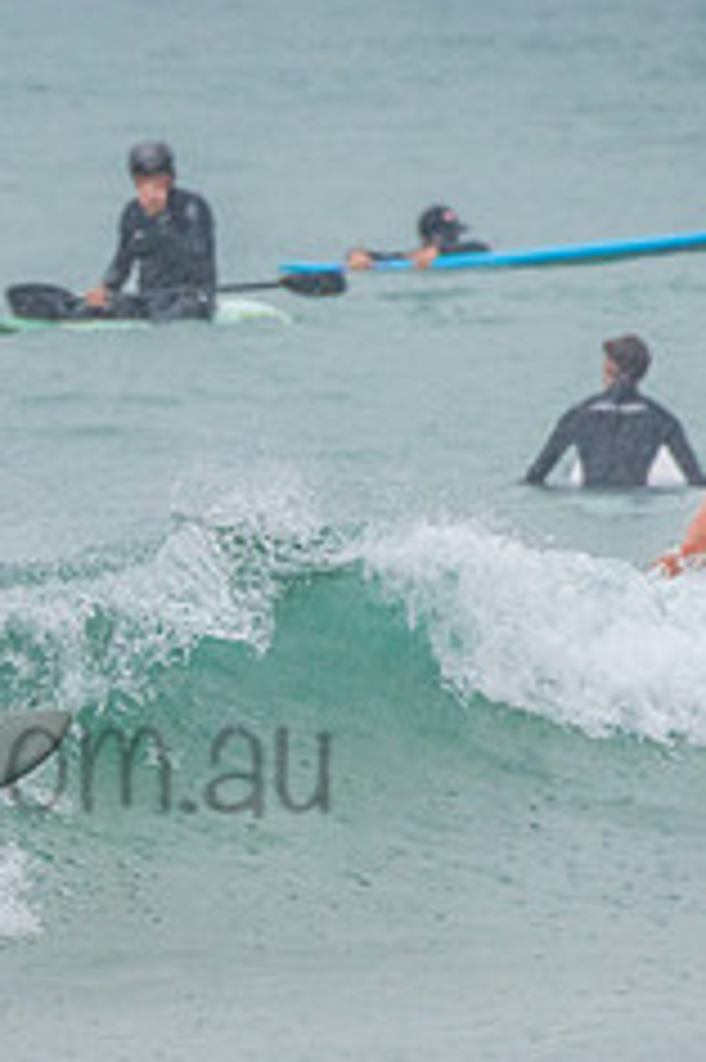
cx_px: -261
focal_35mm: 1502
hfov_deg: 0.9
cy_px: 787
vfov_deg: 1.4
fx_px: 44245
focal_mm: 500
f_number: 5.6
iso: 720
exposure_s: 1/320
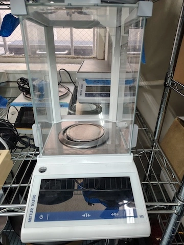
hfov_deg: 56.8
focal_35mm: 24
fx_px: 170
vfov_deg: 71.6
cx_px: 92
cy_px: 122
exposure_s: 1/120
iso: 837
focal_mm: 5.56
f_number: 1.8
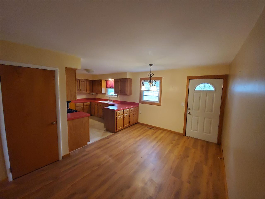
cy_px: 100
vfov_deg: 89.9
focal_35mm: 13
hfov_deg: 106.2
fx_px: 100
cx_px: 132
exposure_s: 1/59
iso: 500
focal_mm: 1.8
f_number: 2.2
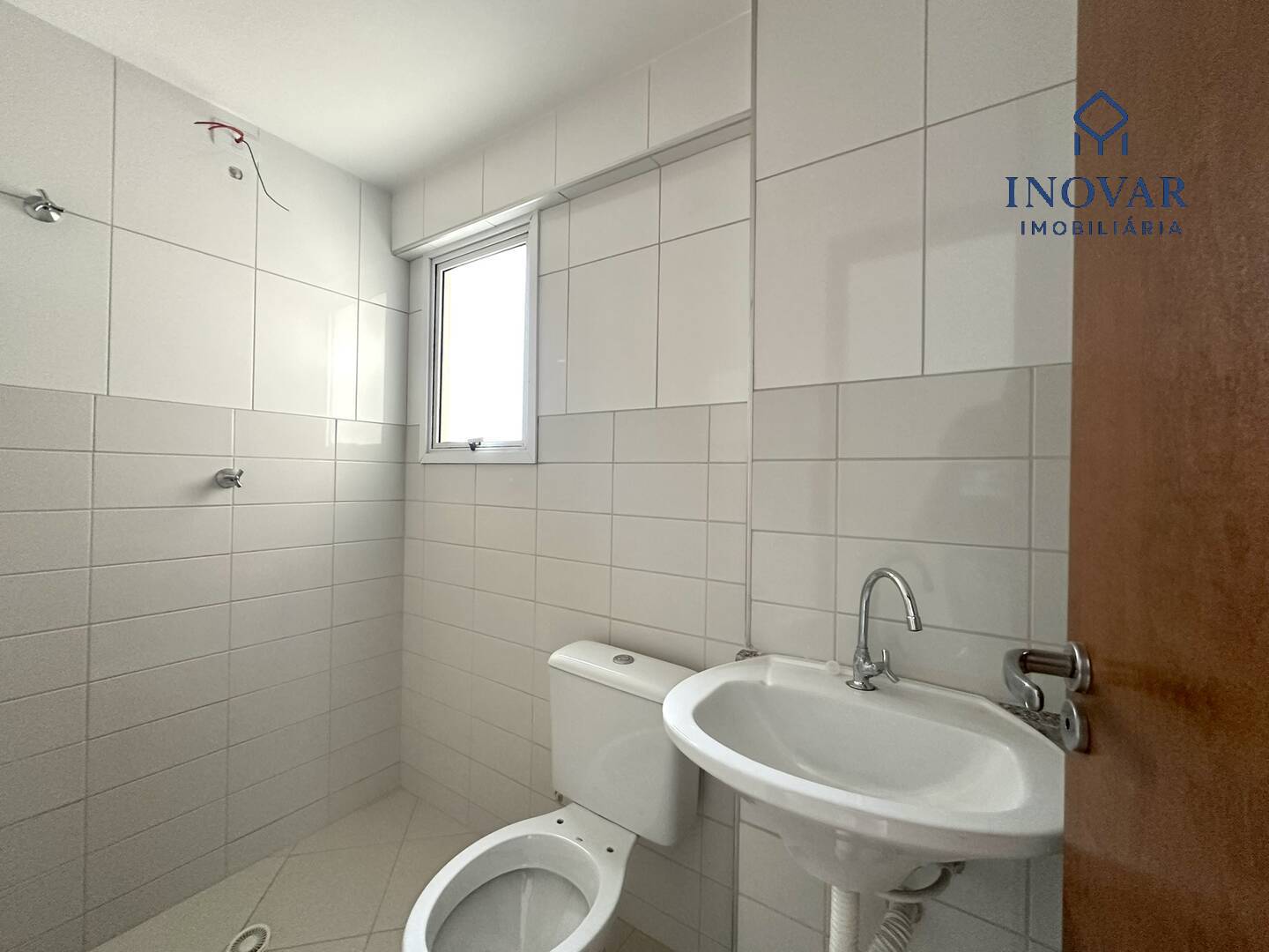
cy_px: 476
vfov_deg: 85.7
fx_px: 513
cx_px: 634
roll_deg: -1.6
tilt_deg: +0.6
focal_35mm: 14
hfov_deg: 102.1
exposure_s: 1/60
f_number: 2.2
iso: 400
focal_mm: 2.22
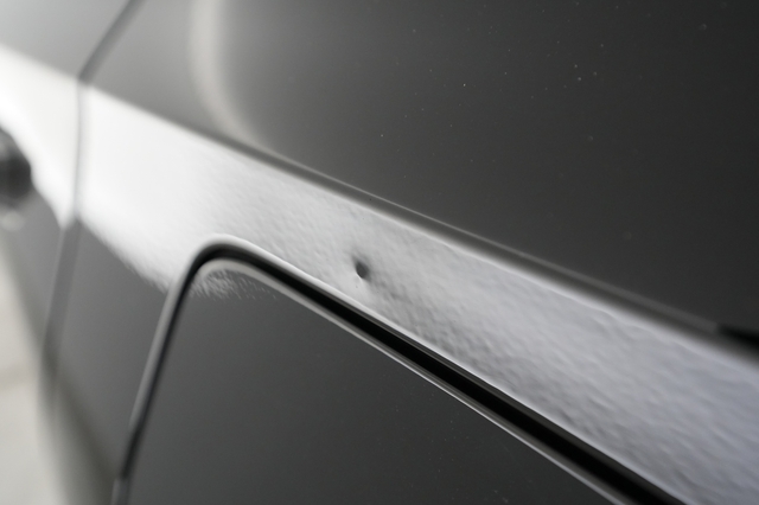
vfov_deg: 46.4
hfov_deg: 65.5
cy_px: 252
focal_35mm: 28
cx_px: 380
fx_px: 590
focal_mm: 28
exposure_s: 1/60
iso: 4000
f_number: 5
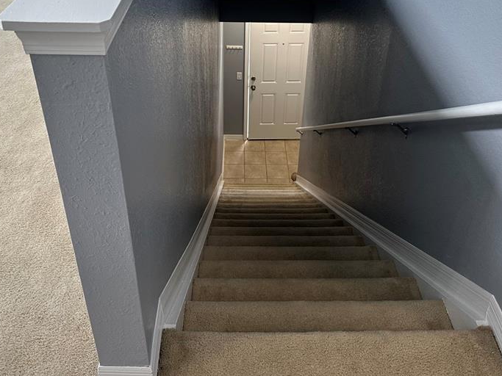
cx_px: 248
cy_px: 101
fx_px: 522
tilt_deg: -32.0
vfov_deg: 38.8
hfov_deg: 51.4
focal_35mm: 36
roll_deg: -1.0
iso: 160
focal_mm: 6.86
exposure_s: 1/60
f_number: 1.78
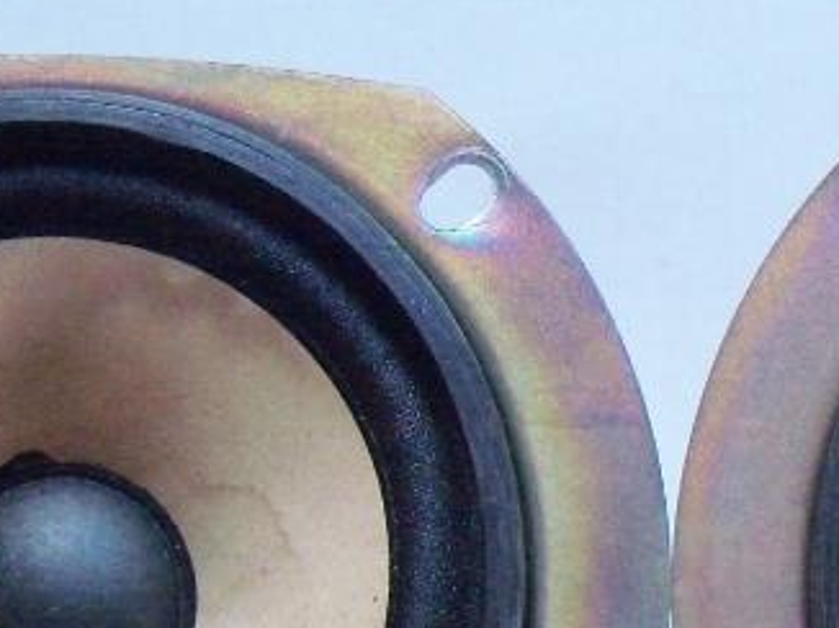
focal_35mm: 110
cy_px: 669
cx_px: 682
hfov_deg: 17.7
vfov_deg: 13.2
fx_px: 2664
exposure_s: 1/30
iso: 250
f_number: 3
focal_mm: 6.3
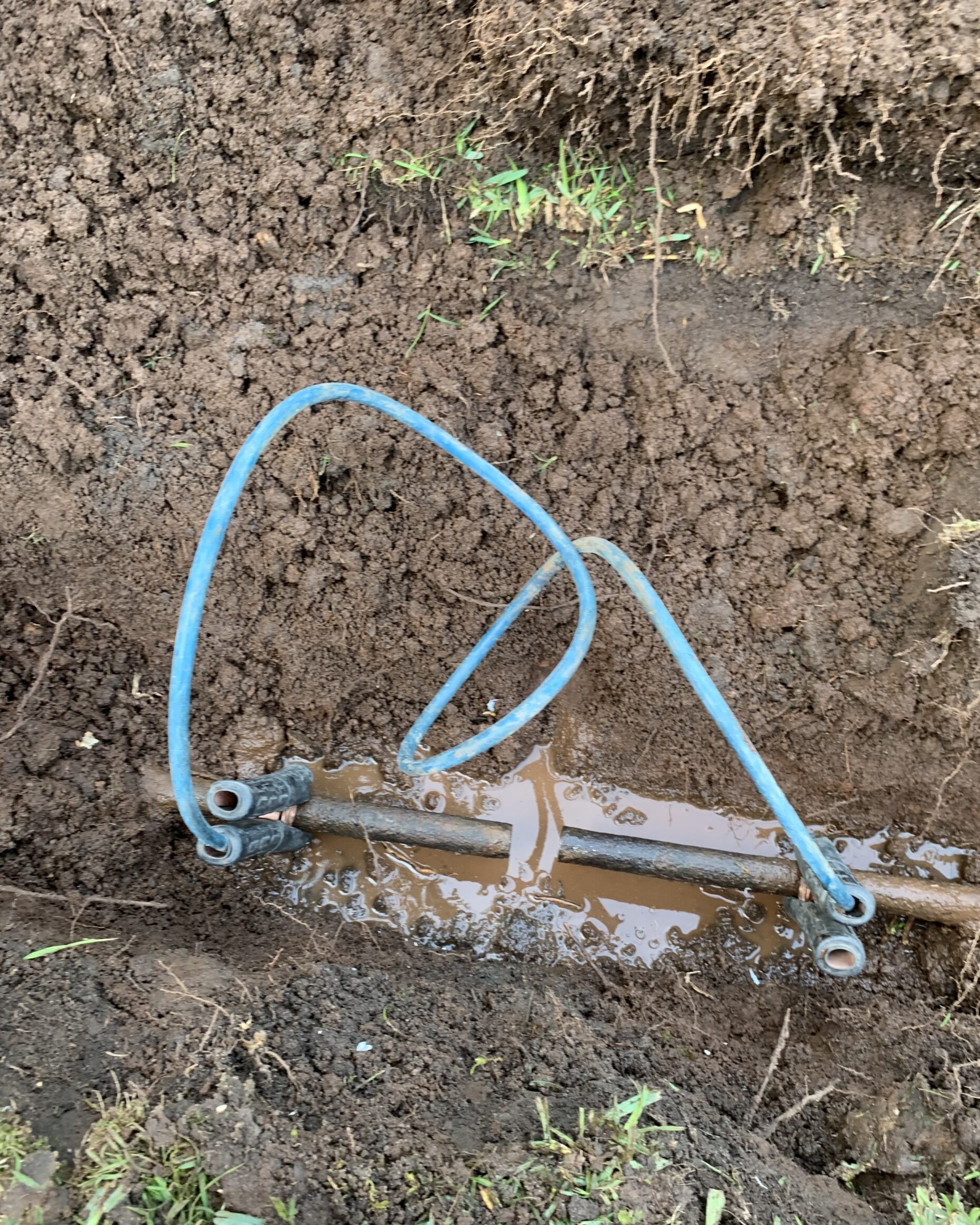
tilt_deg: -66.0
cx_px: 498
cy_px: 661
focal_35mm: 28
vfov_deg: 62.1
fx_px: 1015
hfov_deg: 51.5
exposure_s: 1/82
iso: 100
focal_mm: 4.25
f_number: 1.8
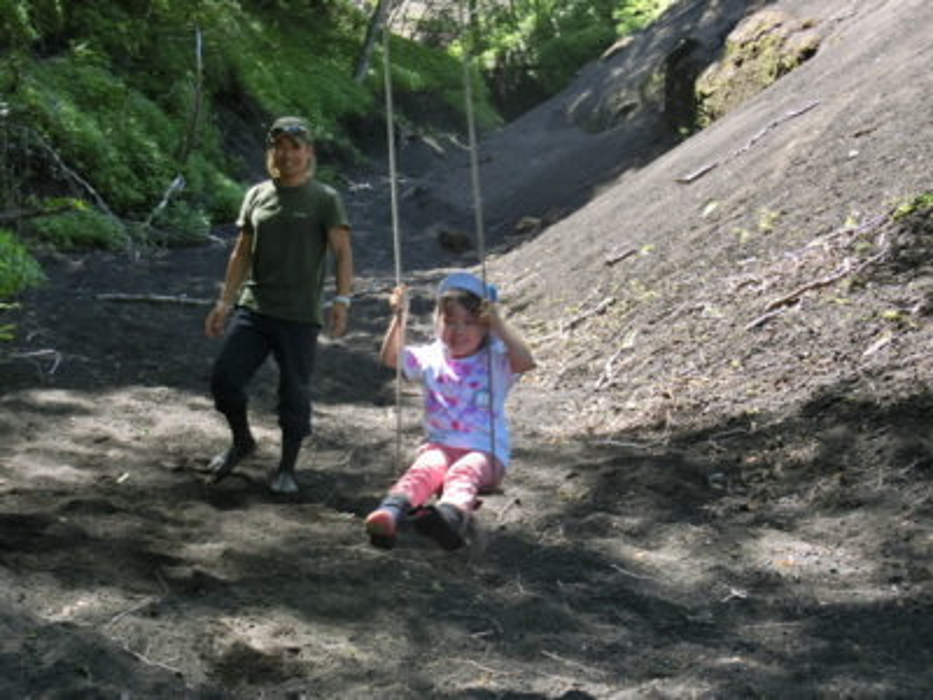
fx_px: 2156
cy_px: 350
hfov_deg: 24.4
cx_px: 466
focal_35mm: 80
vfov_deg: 18.4
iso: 160
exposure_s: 1/125
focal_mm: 14.3
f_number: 5.4
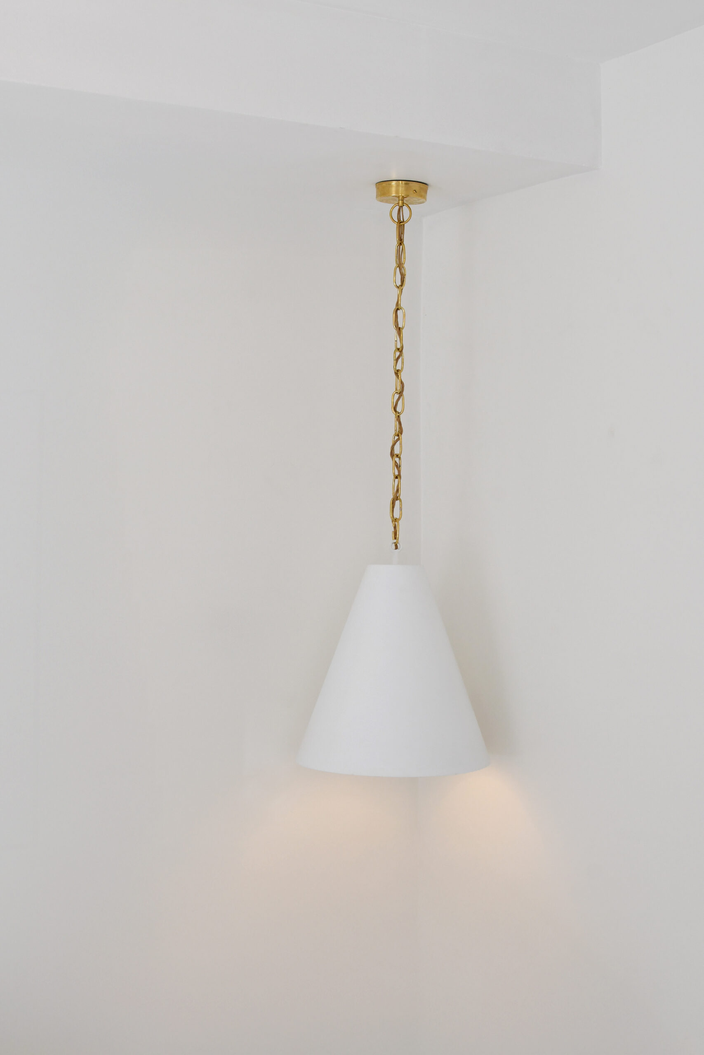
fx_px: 1525
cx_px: 352
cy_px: 528
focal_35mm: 52
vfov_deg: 38.2
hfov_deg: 26.0
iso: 800
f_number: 8
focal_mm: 35
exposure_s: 1/200
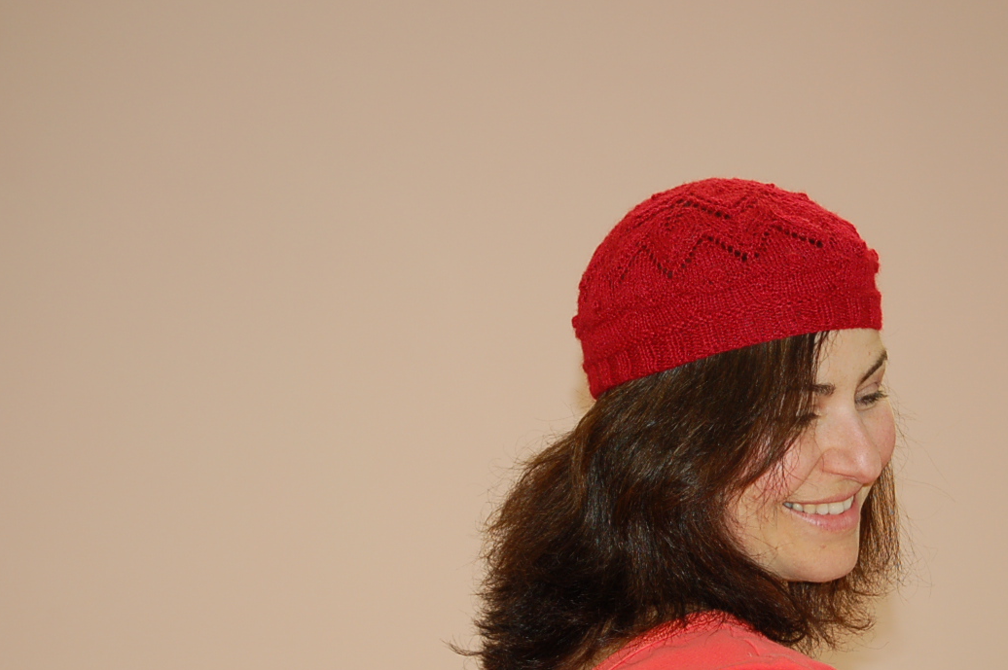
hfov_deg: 17.1
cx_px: 705
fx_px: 3350
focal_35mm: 120
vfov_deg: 11.4
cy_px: 422
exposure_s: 1/60
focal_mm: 55
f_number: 5.6
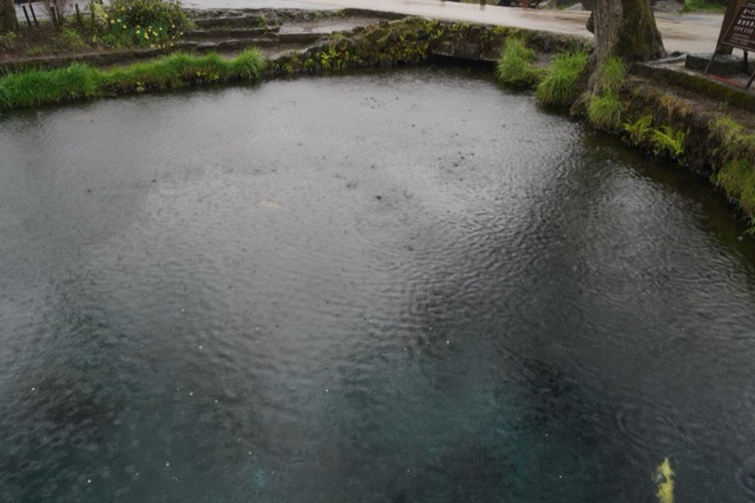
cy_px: 252
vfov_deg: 43.6
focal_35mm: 30
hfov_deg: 62.0
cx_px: 378
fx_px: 629
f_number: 16
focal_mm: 30
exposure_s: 1/13
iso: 100
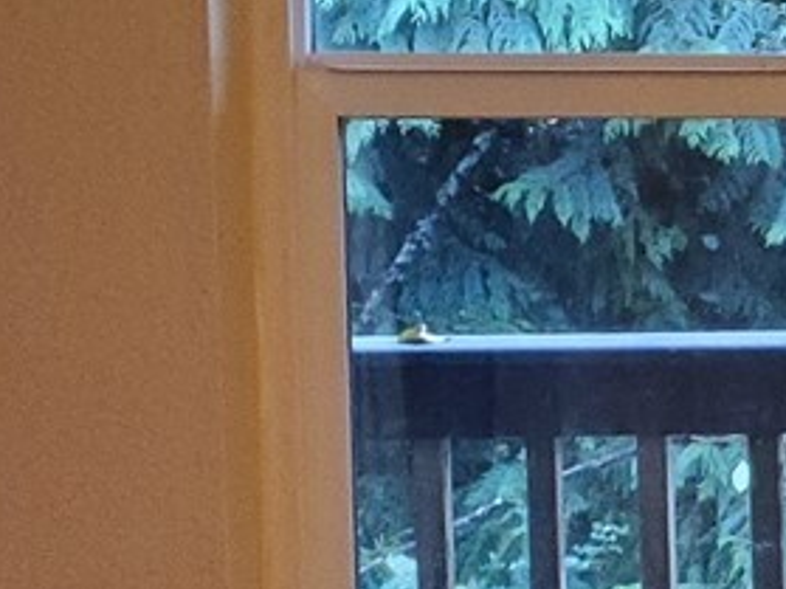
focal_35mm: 149
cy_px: 271
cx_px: 2059
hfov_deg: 10.7
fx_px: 3382
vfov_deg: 10.0
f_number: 1.5
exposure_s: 1/40
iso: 250
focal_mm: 4.3
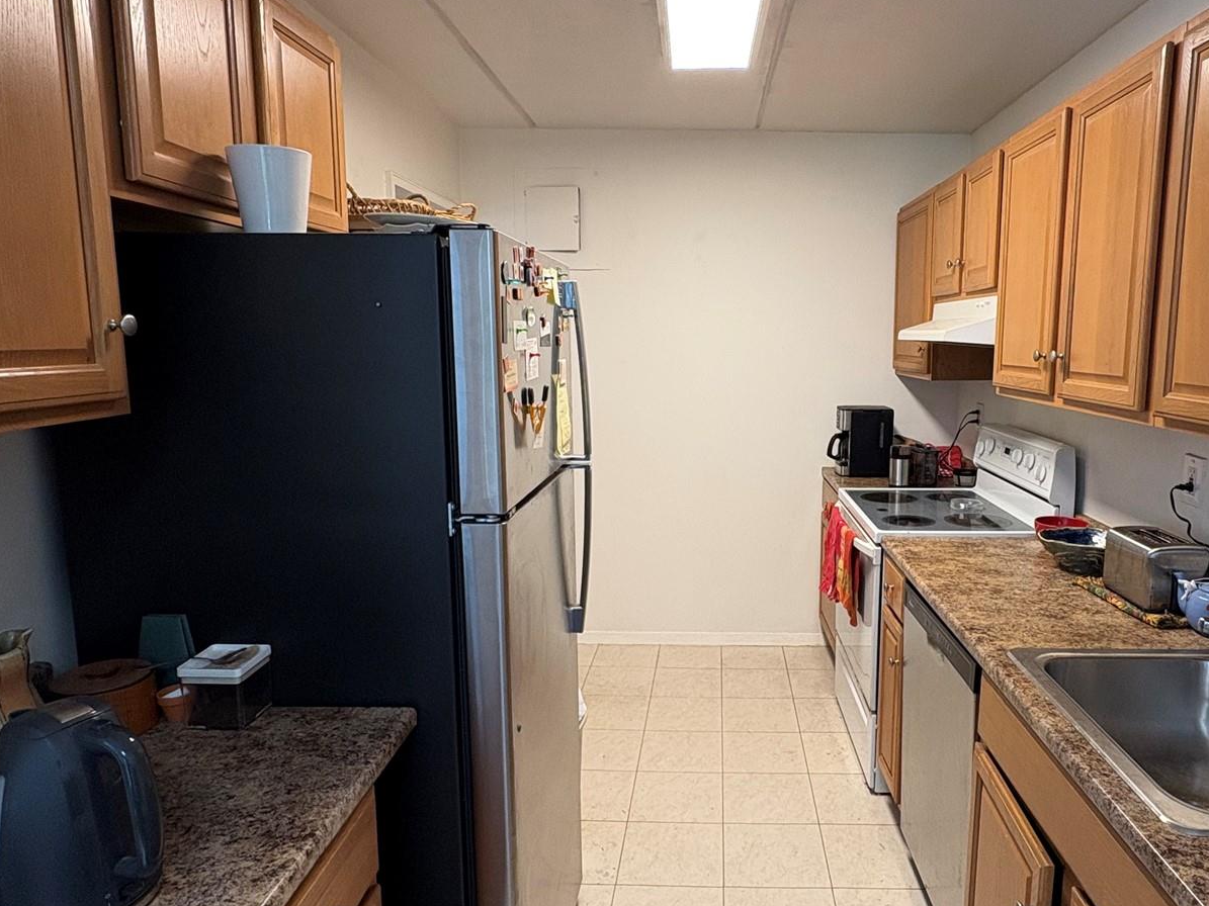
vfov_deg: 56.8
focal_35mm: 24
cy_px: 462
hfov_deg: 71.0
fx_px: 838
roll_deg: +0.0
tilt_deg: -8.2
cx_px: 709
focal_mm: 2.22
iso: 160
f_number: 2.2
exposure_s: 1/60
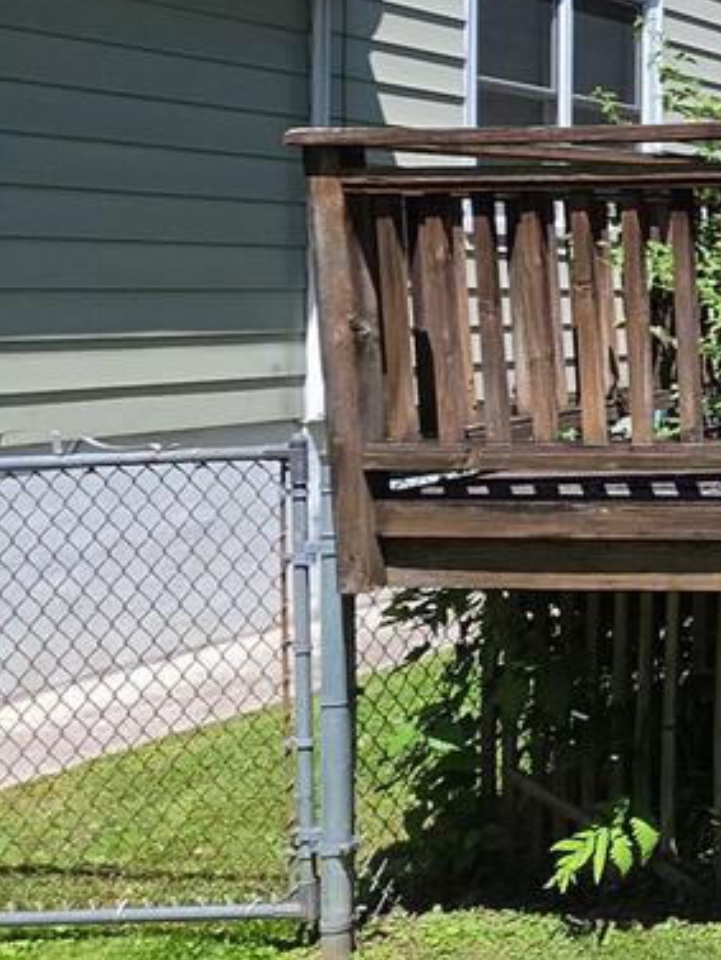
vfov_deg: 35.6
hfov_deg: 18.3
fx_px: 1471
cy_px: 288
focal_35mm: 53
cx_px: 1447
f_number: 1.9
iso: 16
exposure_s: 1/579
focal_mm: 2.2
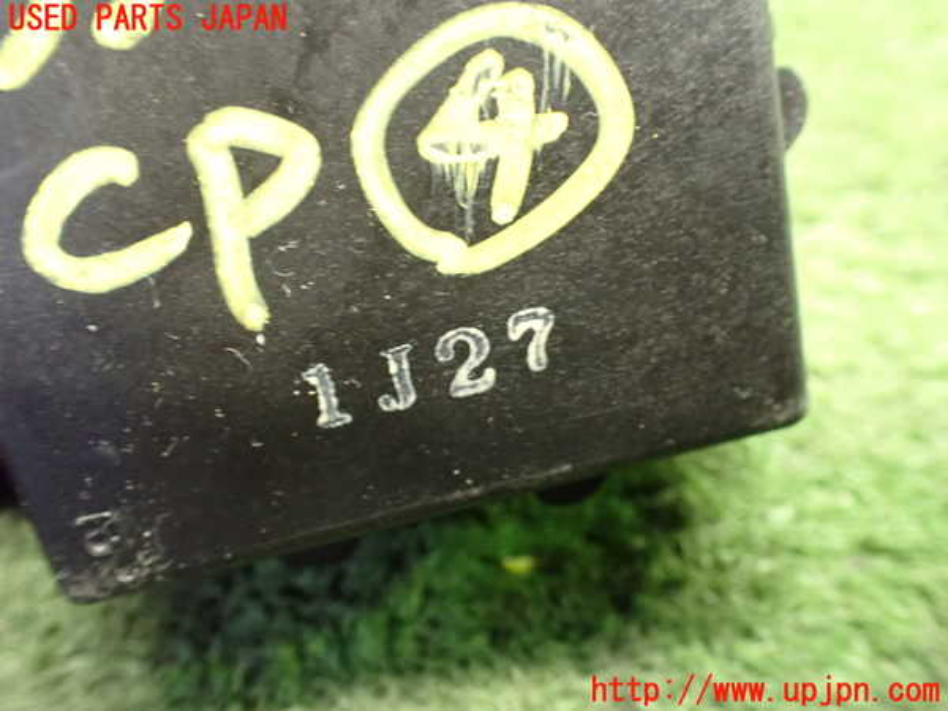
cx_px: 474
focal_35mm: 30
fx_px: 822
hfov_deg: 60.0
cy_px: 356
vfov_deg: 46.8
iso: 1250
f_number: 2.3
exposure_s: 1/30
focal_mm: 5.4
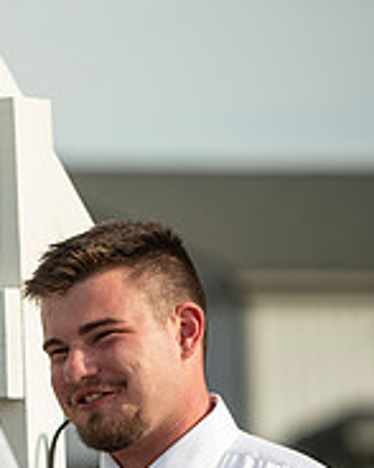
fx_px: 5539
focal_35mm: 400
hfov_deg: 3.9
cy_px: 439
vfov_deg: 4.8
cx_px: -178
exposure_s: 1/2000
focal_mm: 135
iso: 125
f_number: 2.8
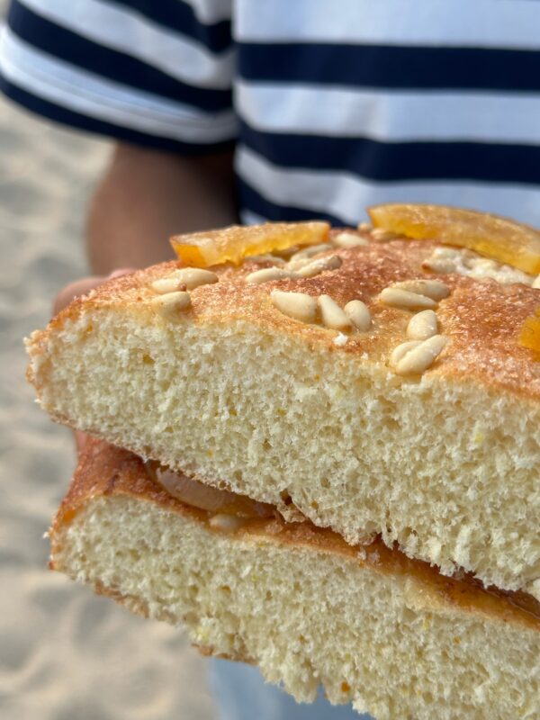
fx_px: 998
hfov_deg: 30.3
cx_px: 270
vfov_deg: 39.7
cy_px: 360
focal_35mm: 48
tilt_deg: -32.8
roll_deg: +0.5
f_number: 1.78
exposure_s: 1/187
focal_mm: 6.86
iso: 64
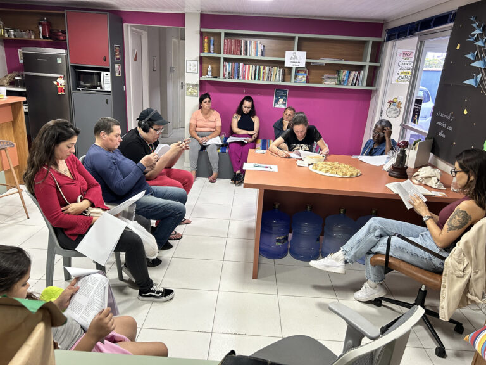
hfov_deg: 67.3
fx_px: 365
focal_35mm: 26
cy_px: 182
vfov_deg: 53.1
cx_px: 243
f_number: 1.5
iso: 200
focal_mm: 5.7
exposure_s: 1/60
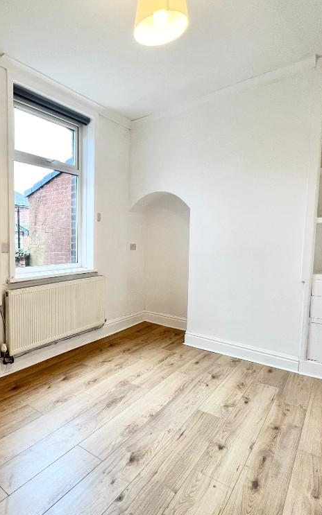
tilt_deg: -4.9
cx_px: 65
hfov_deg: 57.6
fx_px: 267
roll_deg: -0.6
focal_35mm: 19
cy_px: 261
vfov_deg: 88.0
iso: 160
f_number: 1.8
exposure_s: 1/100
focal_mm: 1.57
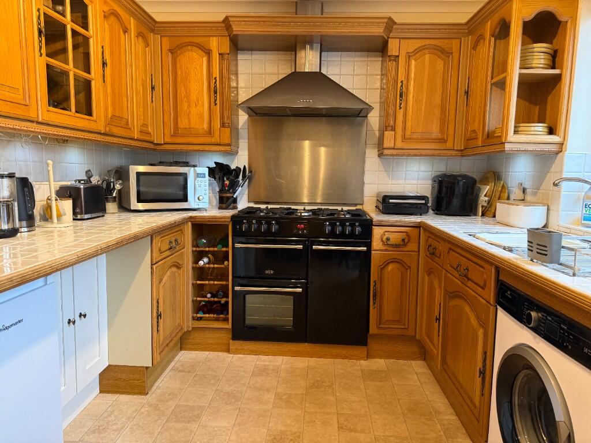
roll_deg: -1.8
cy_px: 222
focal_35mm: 24
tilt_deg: -5.5
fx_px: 410
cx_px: 296
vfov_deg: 56.8
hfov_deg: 71.6
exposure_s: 1/50
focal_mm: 6.76
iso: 200
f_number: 1.78
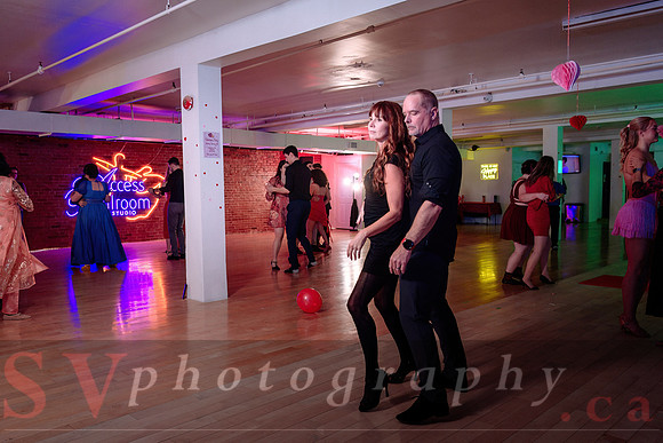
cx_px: 322
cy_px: 231
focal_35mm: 31
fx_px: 566
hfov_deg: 60.7
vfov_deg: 42.7
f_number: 2.8
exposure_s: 1/100
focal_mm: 27
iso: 640
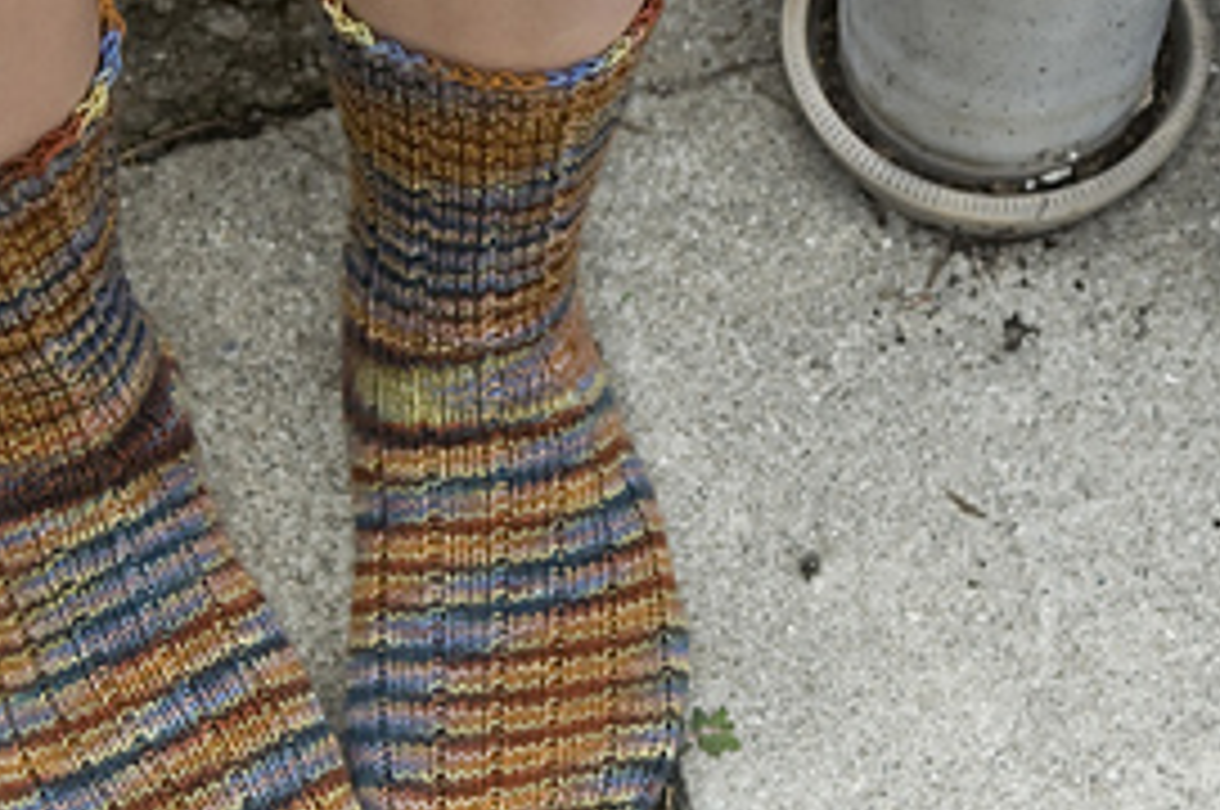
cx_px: 698
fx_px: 4874
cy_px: 421
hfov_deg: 14.3
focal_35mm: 144
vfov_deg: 9.5
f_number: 5
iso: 200
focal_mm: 52
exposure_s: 1/640
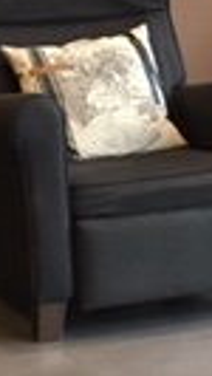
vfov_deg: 13.9
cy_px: 3
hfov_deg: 8.0
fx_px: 1516
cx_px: 167
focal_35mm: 152
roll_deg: -0.3
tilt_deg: -2.7
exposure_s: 1/33
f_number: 2.2
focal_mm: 4.15
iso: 200
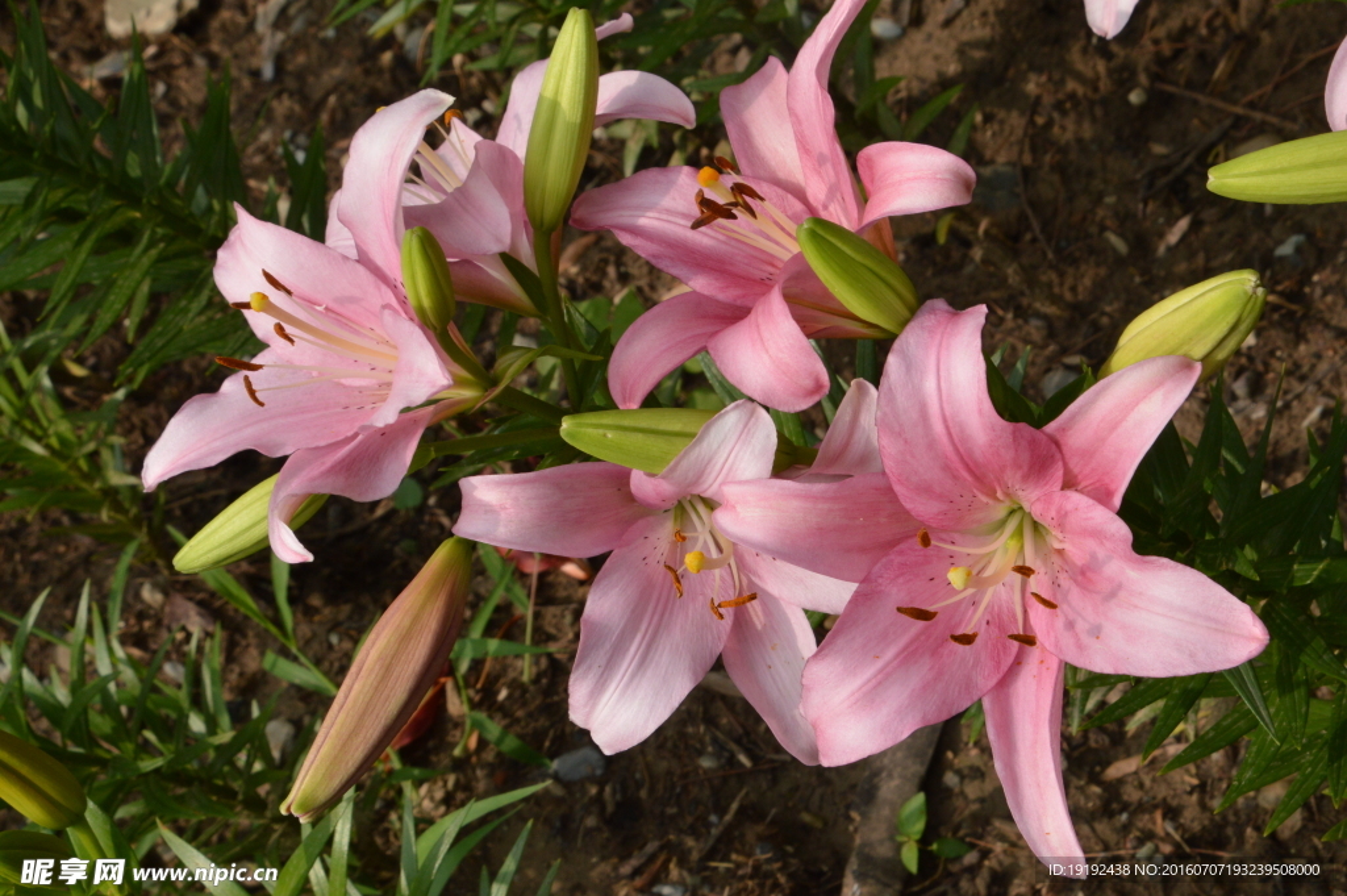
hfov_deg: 26.0
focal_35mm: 78
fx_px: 2916
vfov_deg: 17.5
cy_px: 448
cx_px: 674
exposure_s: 1/250
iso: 450
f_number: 18
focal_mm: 52
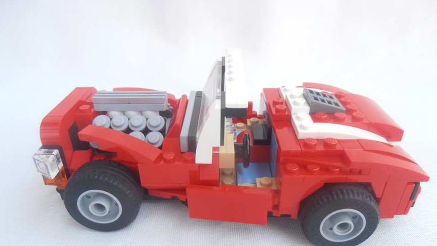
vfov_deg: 42.6
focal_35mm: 27
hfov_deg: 69.9
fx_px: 313
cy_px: 150
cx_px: 224
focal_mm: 4.2
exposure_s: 1/50
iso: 80
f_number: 3
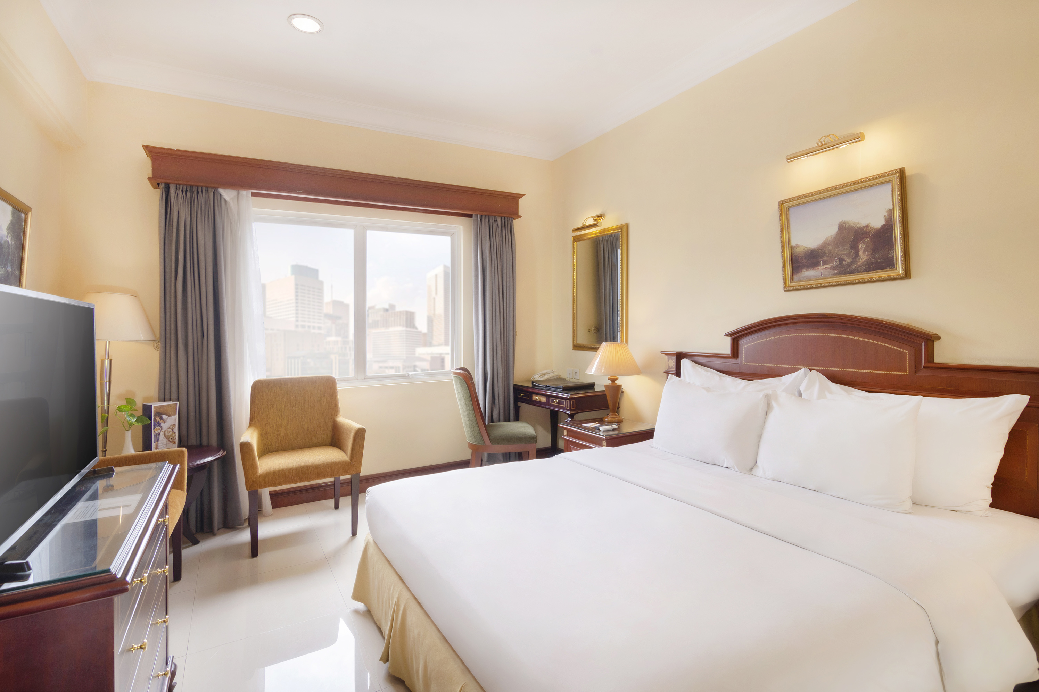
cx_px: 520
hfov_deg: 95.0
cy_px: 346
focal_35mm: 16
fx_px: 476
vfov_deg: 72.0
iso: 100
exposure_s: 1/640
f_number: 8
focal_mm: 11
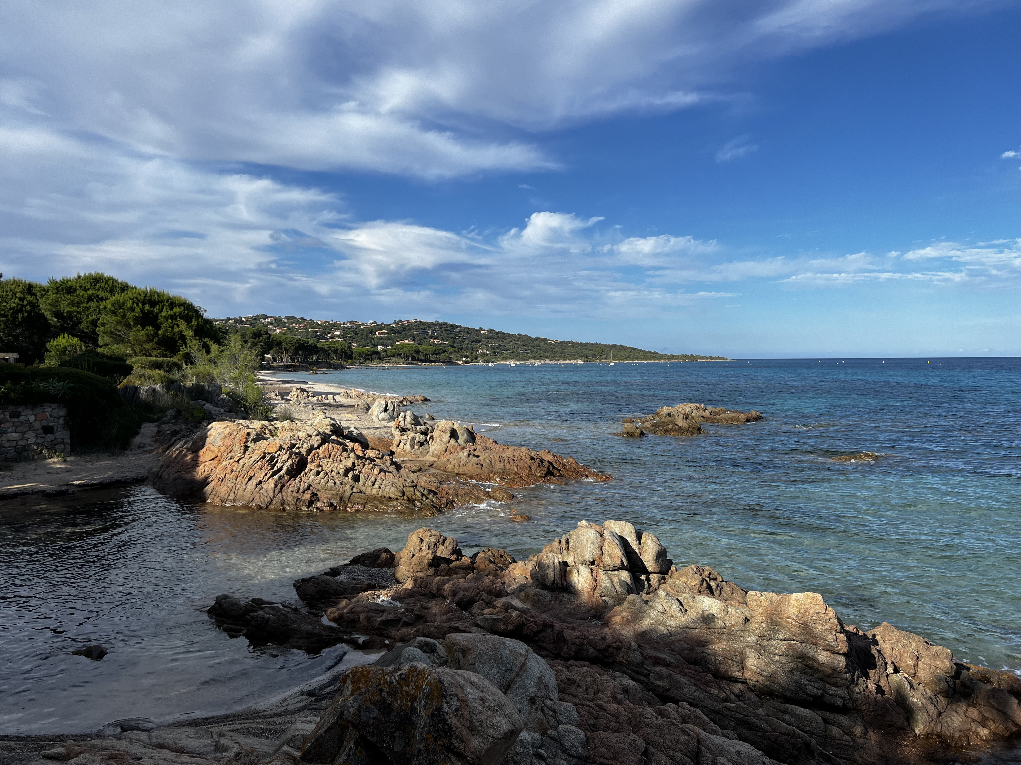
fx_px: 796
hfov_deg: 65.3
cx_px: 495
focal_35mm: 27
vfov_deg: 51.3
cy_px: 372
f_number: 1.5
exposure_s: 1/4630
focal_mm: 5.7
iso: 50
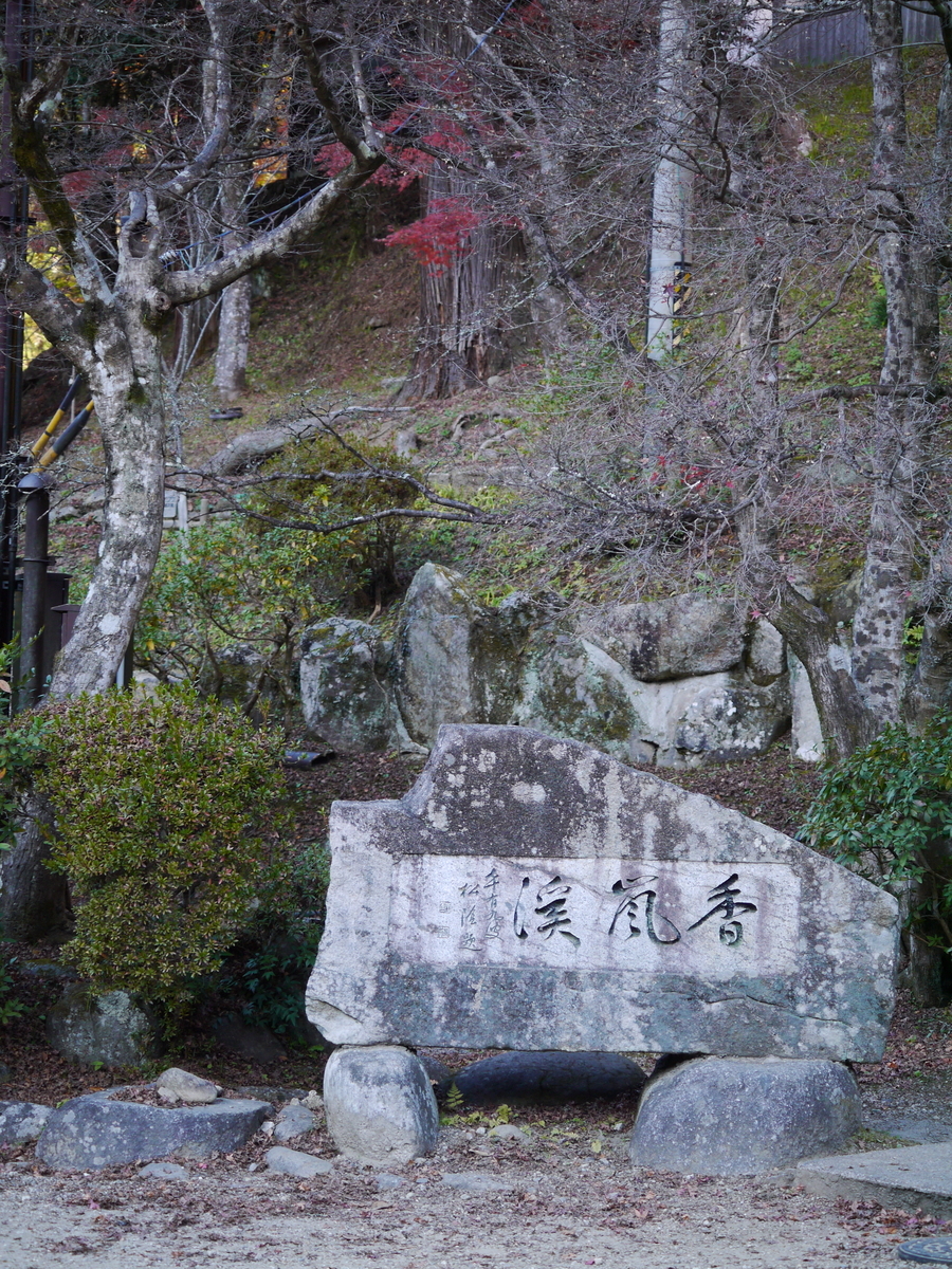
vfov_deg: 21.8
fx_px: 3300
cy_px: 634
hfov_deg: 16.4
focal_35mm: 90
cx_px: 476
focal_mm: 45
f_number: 4
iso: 250
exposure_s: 1/100
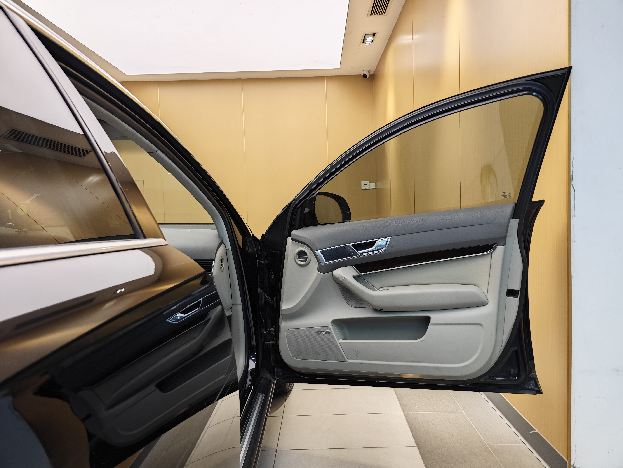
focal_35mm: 23
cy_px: 234
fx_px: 414
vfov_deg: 58.9
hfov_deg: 73.9
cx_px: 312
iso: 400
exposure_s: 1/74.2
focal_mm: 8.7
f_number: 1.9
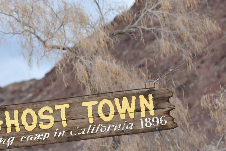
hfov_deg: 7.8
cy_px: 130
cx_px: -2
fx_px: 1643
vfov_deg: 5.2
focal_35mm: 262
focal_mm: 112
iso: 640
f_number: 2.8
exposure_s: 1/40
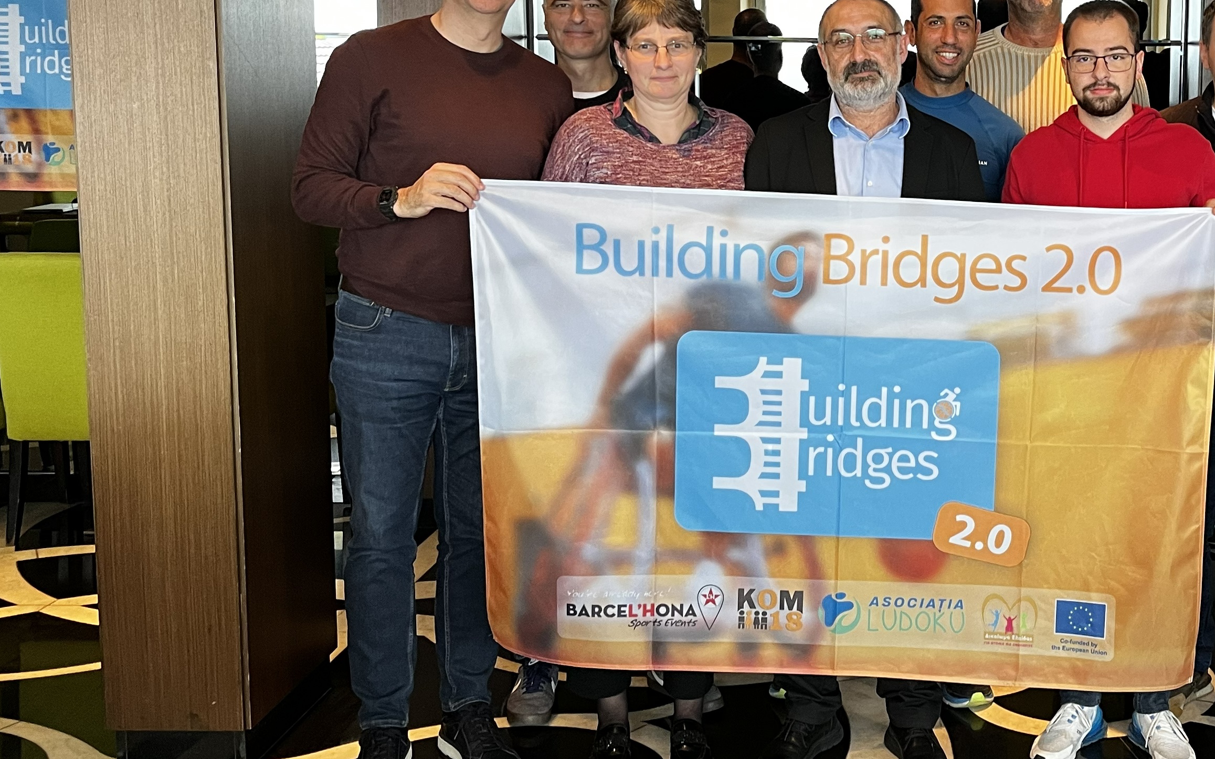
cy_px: 255
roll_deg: +0.1
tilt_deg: -5.8
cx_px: 949
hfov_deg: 40.3
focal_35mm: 48
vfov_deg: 26.7
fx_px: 1589
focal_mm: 5.1
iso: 200
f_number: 1.6
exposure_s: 1/50
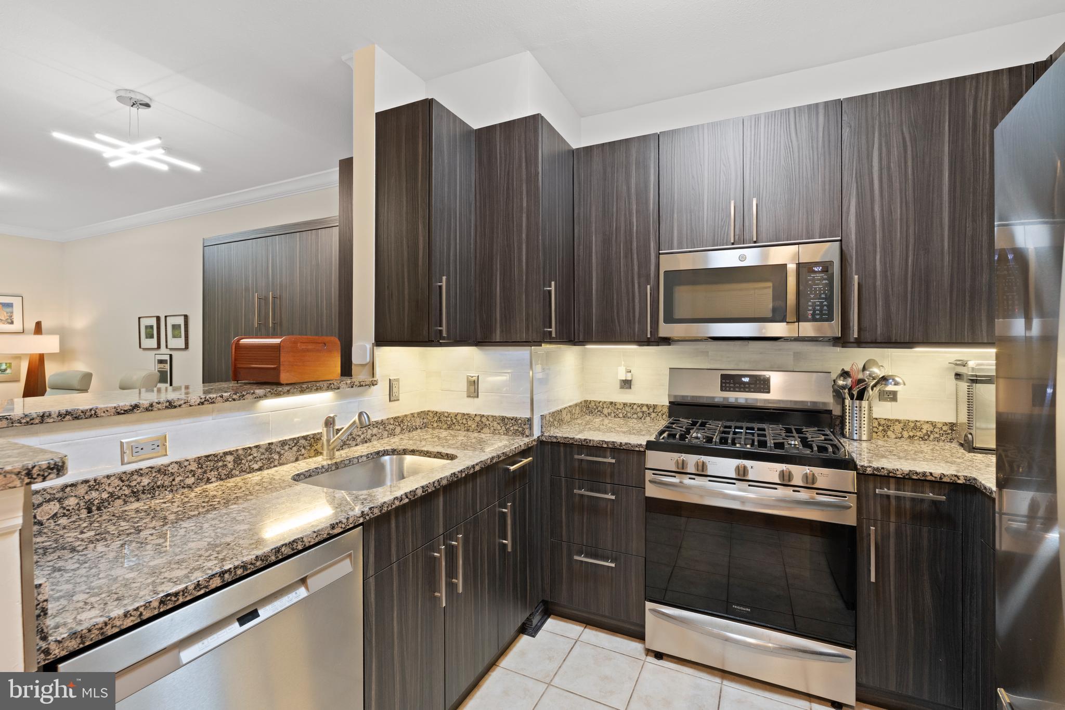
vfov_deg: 73.7
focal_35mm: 16
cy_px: 355
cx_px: 532
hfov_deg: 96.7
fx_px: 473
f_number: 8
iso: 800
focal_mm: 16
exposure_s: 1/4
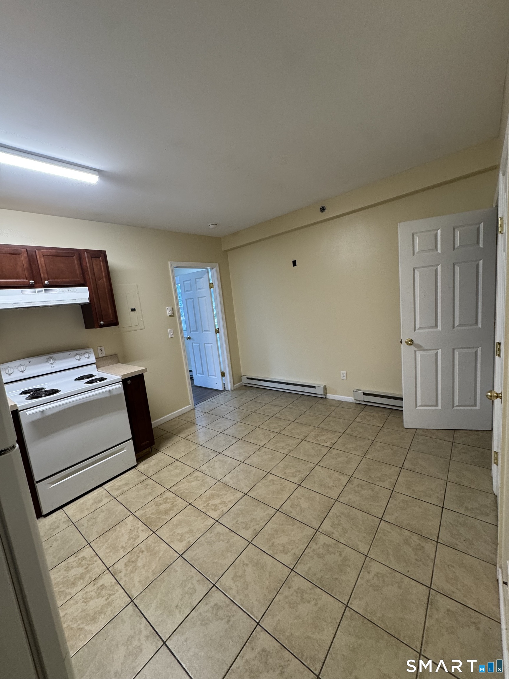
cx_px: 254
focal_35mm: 14
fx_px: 274
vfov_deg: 102.1
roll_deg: +6.9
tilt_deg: -7.3
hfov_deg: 85.7
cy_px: 340
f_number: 2.2
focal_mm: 2.22
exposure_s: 1/60
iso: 200
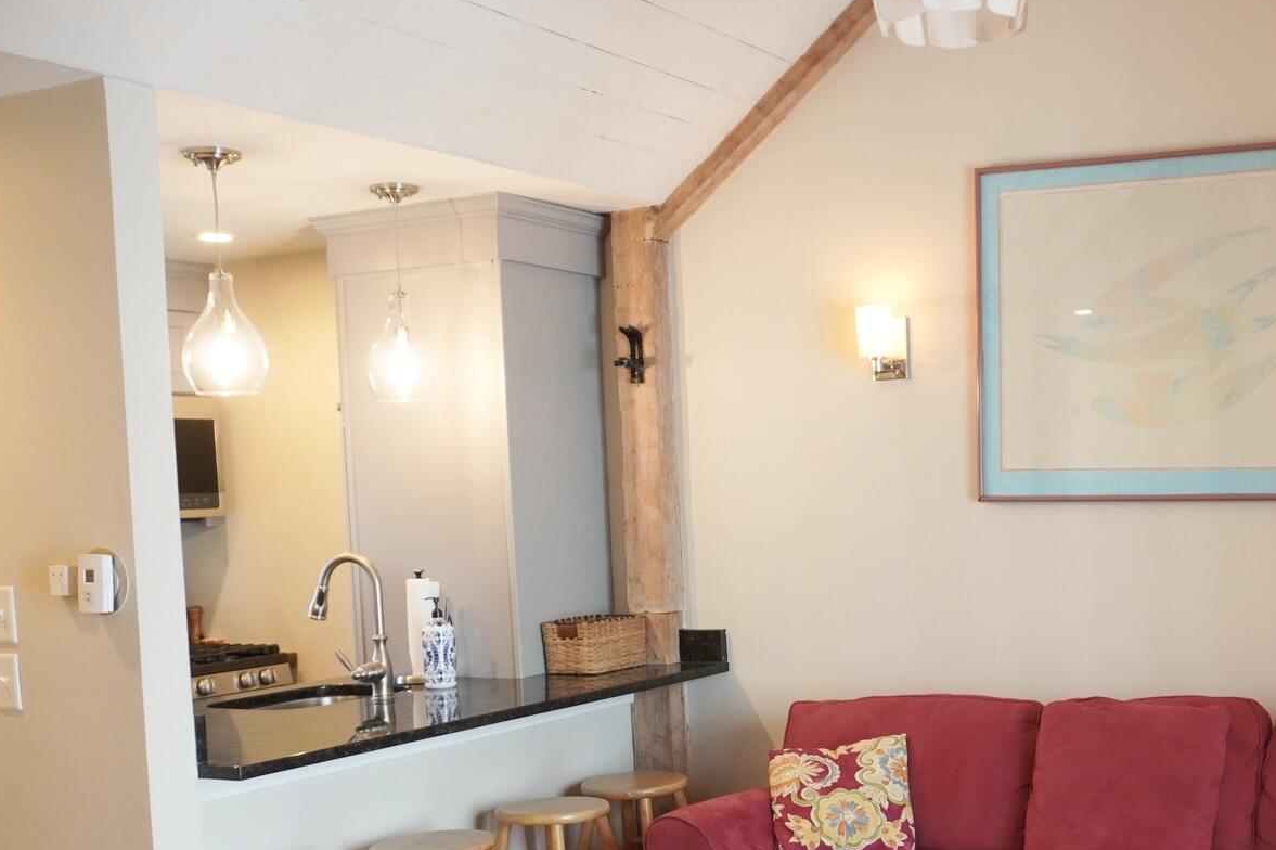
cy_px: 593
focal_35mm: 47
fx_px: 1665
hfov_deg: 40.6
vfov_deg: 28.4
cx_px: 976
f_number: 3.5
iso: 400
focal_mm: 16
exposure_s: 1/30
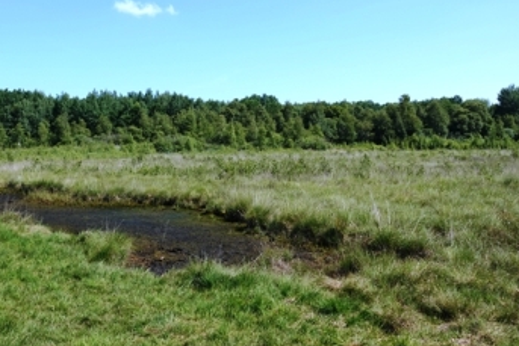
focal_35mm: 36
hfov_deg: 52.6
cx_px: 200
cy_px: 147
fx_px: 519
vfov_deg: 36.8
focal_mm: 10.38
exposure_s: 1/200
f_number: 8
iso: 100
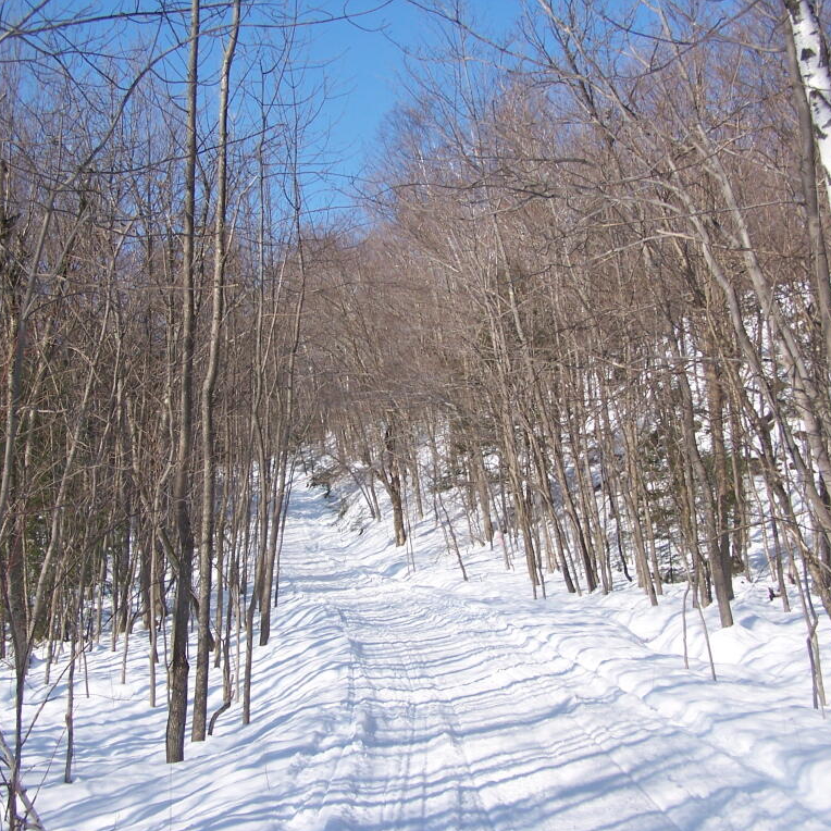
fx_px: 1222
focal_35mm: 45
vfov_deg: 37.6
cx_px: 427
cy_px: 417
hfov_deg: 37.5
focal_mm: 6.3
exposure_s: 1/640
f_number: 4
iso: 80
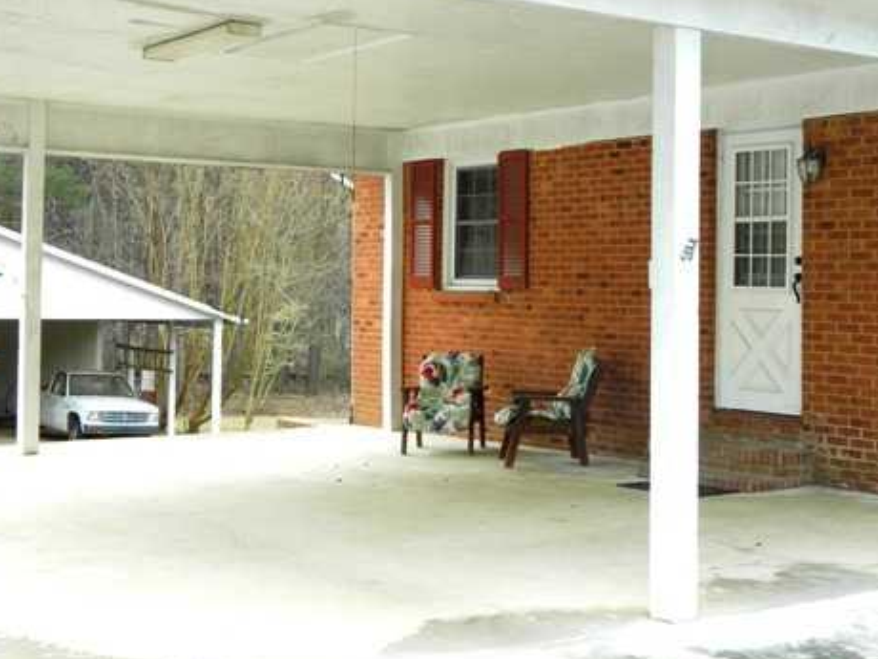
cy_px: 258
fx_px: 1446
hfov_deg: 33.7
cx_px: 494
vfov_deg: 25.6
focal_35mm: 57
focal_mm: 7.3
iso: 80
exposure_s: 1/50
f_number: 3.5
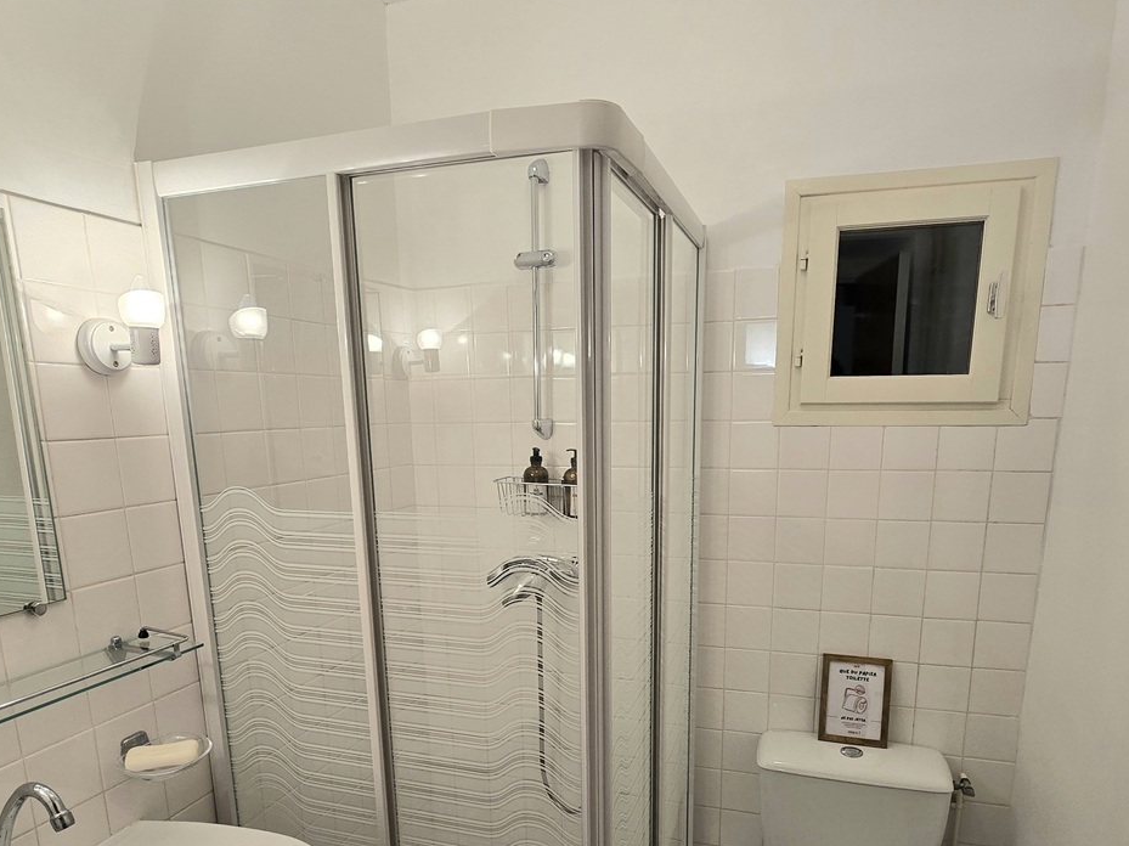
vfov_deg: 61.5
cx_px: 585
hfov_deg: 79.0
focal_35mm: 21
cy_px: 578
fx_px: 685
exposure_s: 1/50
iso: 64
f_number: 2.2
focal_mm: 2.2
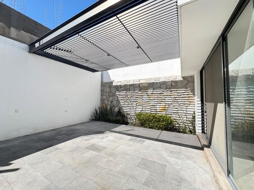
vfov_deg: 85.7
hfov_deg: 102.1
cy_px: 95
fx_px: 103
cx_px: 127
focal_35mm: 14
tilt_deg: -0.6
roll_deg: -1.6
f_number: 2.2
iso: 40
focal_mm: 2.22
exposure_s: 1/366
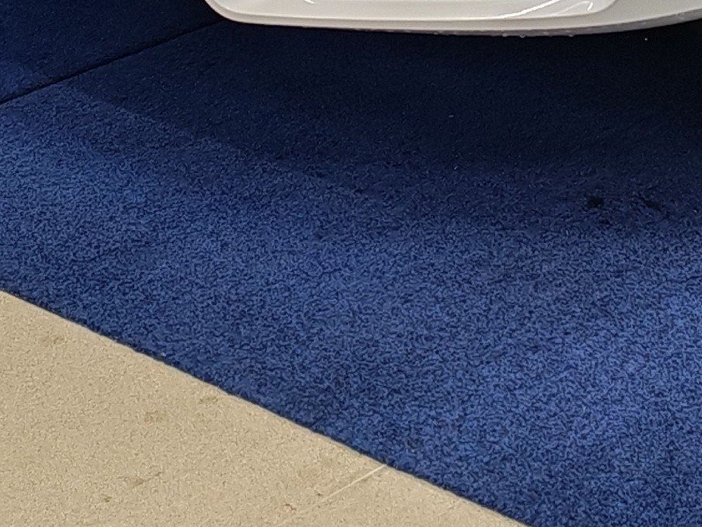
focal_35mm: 150
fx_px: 3042
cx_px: 784
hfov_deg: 12.9
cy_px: -515
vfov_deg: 9.3
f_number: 1.9
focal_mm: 6.12
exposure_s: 1/100
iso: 320
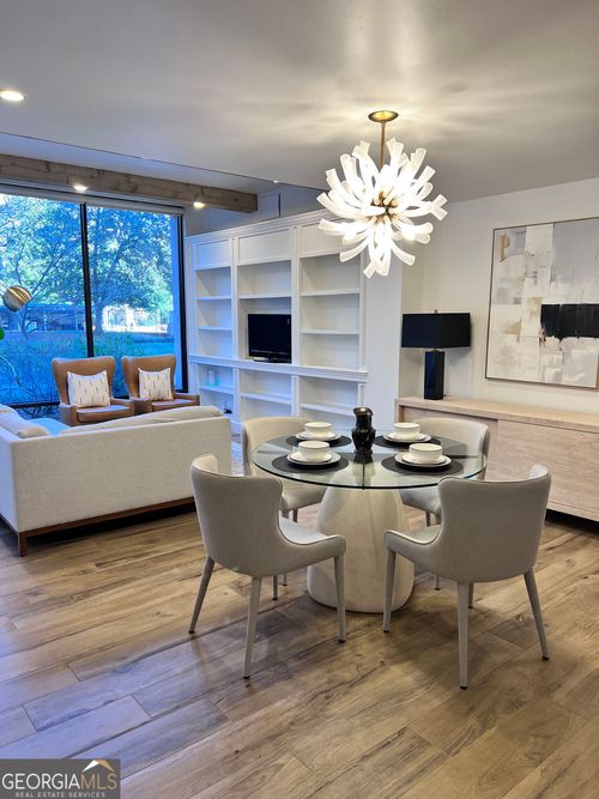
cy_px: 400
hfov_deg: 53.0
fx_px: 600
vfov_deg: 67.3
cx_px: 300
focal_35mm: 26
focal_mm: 5.7
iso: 100
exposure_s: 1/120
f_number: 1.5
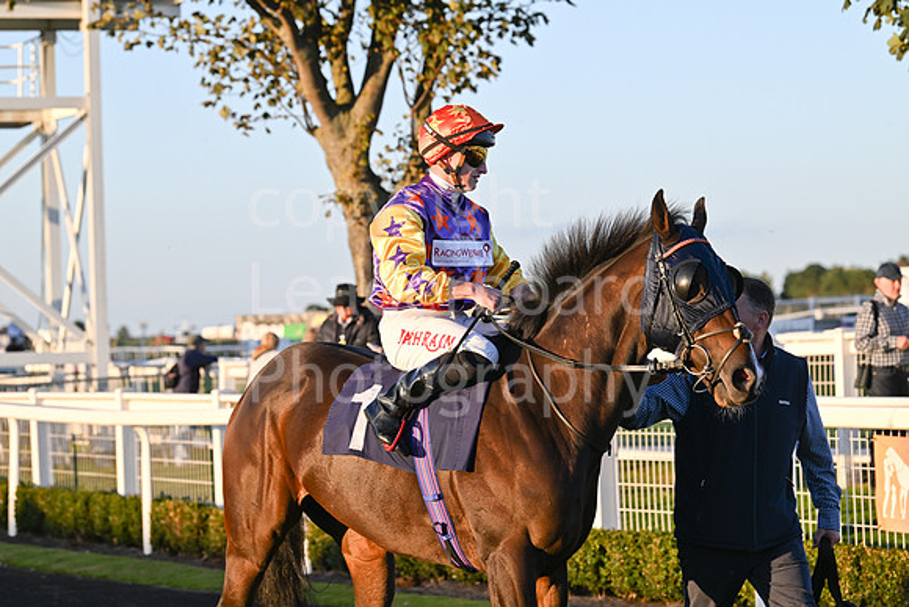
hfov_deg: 15.2
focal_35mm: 135
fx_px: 3409
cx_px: 454
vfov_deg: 10.2
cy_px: 304
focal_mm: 135
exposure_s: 1/1250
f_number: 6.3
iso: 640
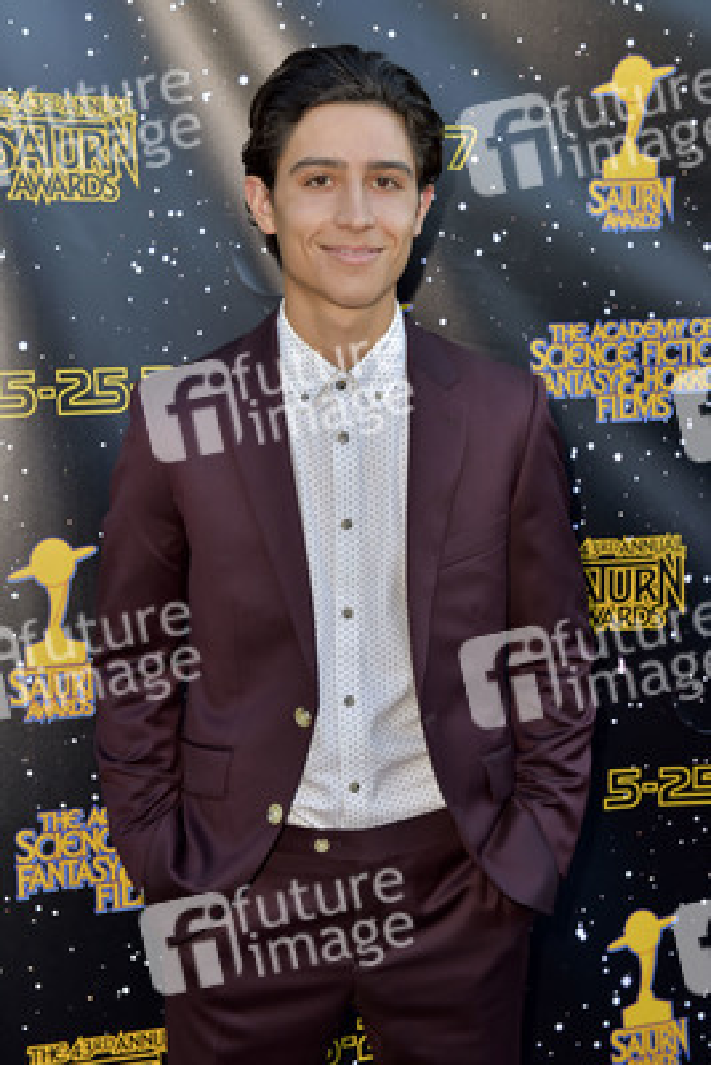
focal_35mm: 56
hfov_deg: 24.2
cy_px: 532
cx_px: 356
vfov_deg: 35.6
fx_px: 1657
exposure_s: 1/320
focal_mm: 56
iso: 500
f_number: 6.3
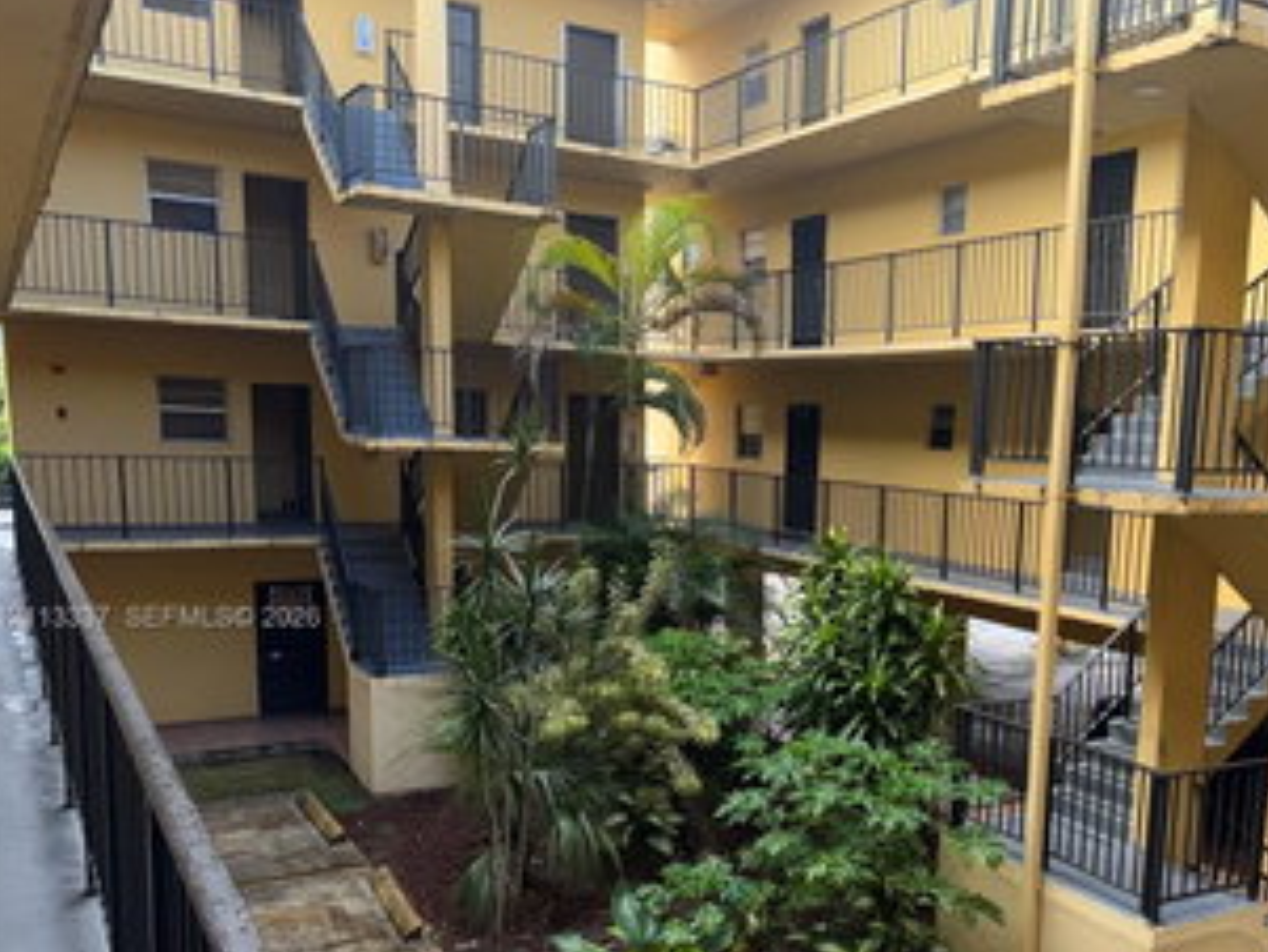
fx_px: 1246
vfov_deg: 41.4
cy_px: 619
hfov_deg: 52.6
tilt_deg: -9.9
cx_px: 870
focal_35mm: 34
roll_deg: -2.3
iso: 50
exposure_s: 1/773
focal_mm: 6.76
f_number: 1.78
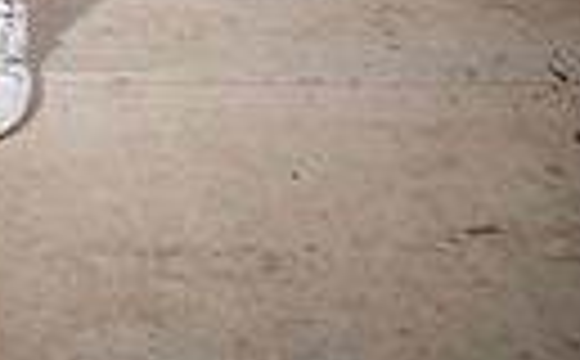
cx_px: -40
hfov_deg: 17.7
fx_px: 1798
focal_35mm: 114
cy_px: -639
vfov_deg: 9.5
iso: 160
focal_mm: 32
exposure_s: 1/400
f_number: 7.1
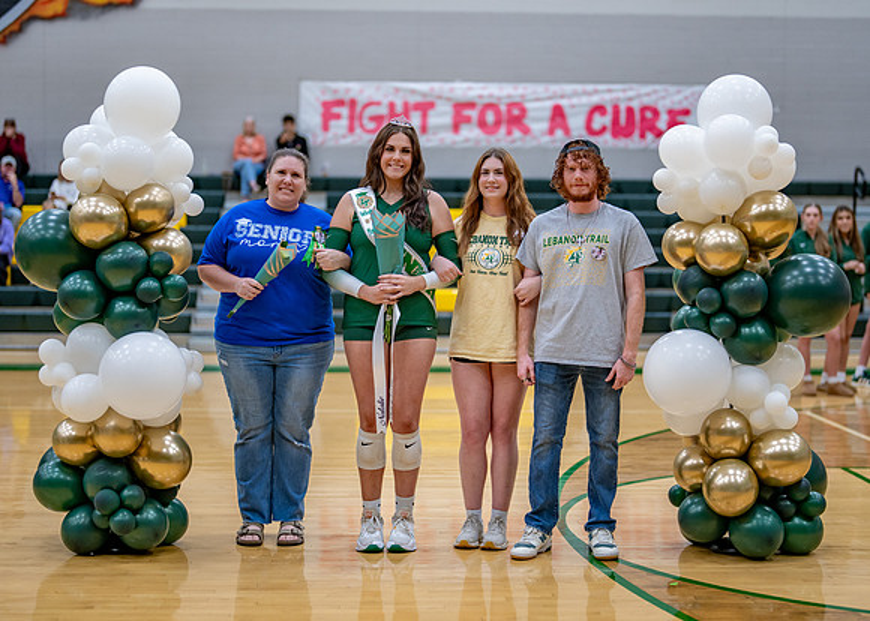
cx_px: 449
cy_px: 299
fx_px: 1581
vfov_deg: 22.2
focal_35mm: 64
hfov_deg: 30.8
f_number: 1.2
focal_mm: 50
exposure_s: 1/640
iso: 500
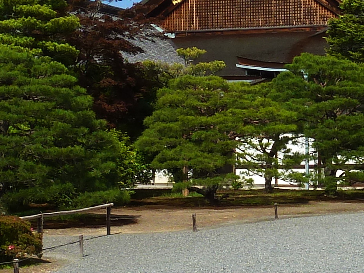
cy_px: 171
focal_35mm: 107
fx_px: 1125
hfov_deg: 18.2
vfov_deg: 13.8
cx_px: 281
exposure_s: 1/400
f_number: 5
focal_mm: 4.1
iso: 80
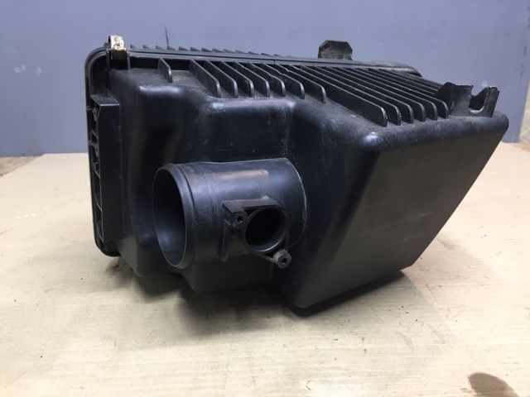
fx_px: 444
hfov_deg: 61.7
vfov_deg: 48.2
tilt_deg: -18.5
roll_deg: -1.3
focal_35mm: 29
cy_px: 198
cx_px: 265
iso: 125
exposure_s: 1/33
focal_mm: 4.15
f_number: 2.2
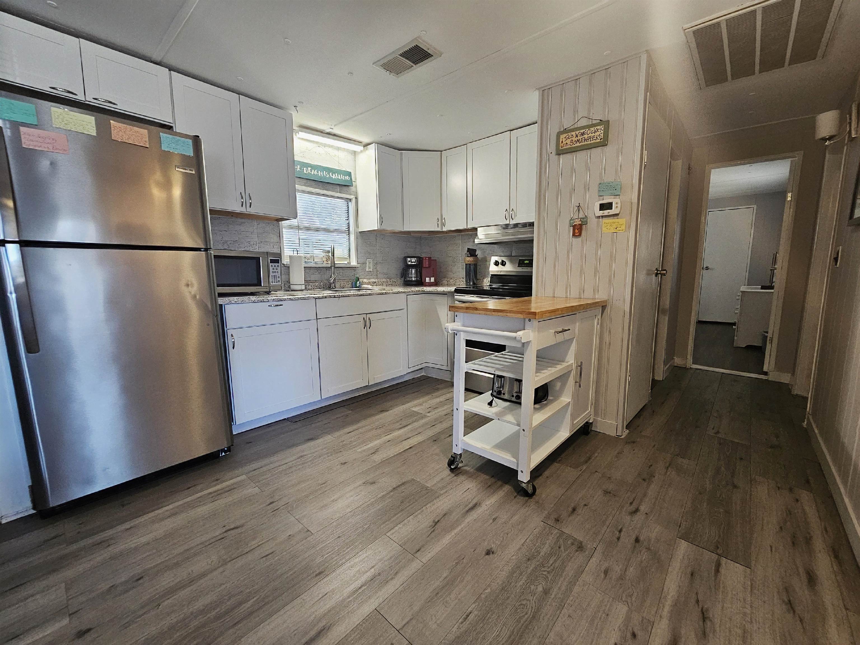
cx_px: 430
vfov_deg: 89.9
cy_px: 322
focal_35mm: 13
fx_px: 323
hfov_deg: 106.2
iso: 200
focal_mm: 2.2
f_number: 2.2
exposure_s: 1/60.2
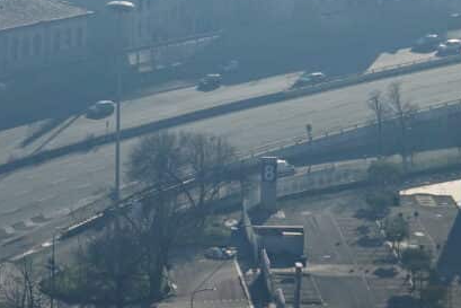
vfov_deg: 5.4
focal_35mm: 253
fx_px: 3241
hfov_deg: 7.9
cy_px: -68
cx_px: -296
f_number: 5
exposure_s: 1/1000
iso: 100
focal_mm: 27.2
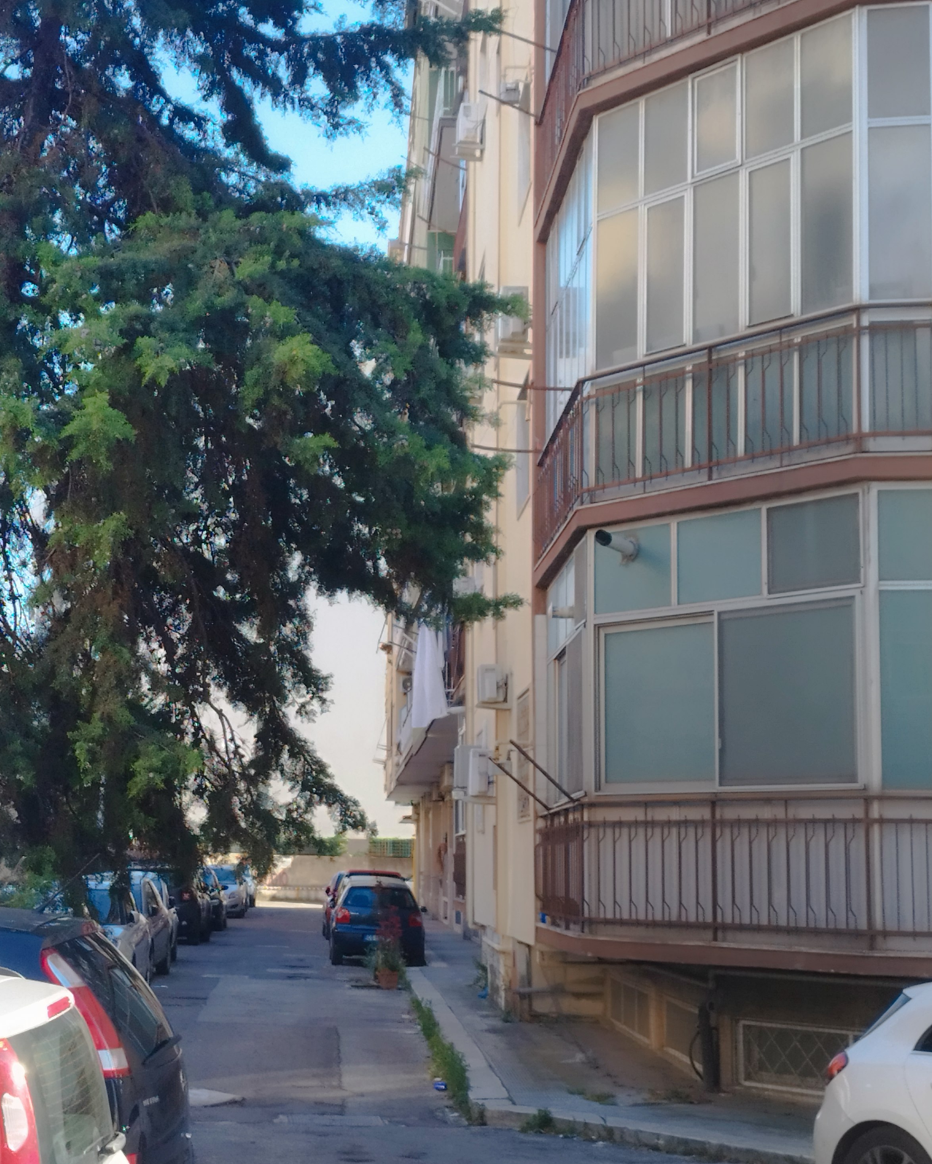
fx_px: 1103
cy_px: 596
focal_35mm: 32
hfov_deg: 43.8
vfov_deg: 55.7
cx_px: 197
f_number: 1.89
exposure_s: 1/319
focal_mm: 5.89
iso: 50
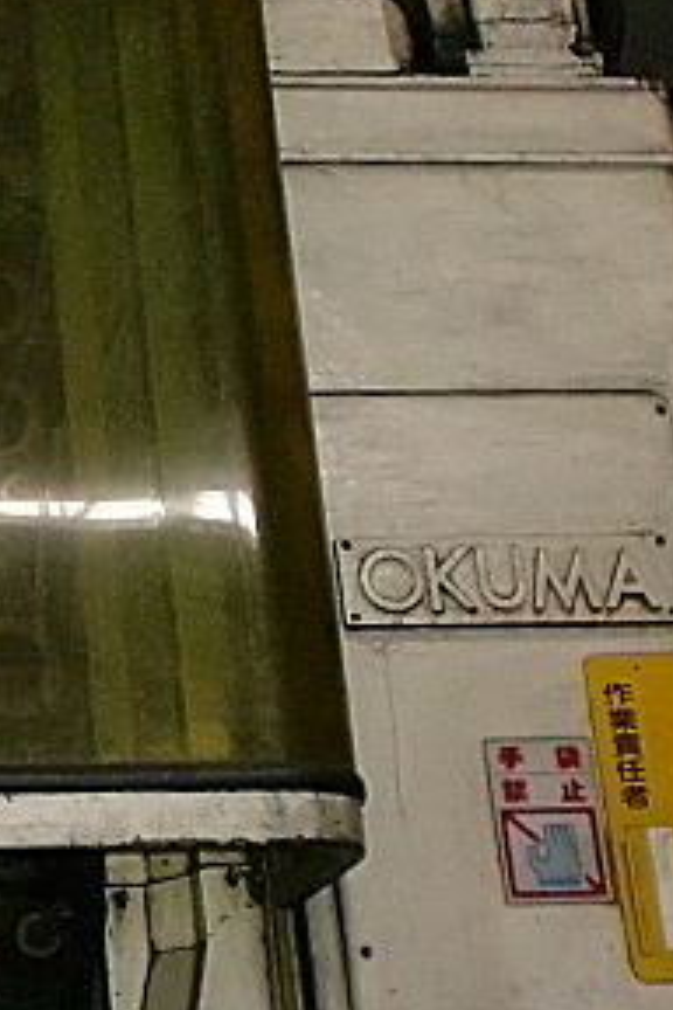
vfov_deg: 25.1
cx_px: -140
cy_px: 512
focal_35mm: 81
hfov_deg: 16.2
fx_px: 2271
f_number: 3.1
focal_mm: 6.3
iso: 400
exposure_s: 1/30
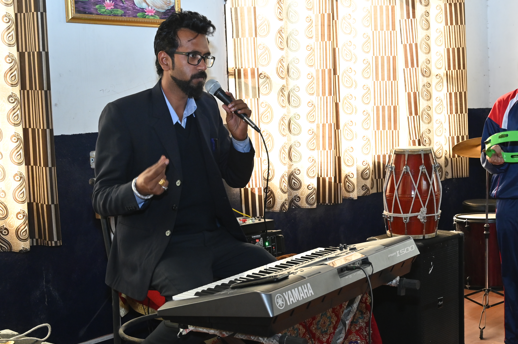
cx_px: 342
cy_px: 179
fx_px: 820
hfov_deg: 34.8
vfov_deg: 23.7
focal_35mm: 57
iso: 1600
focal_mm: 41
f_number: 6.3
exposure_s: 1/160
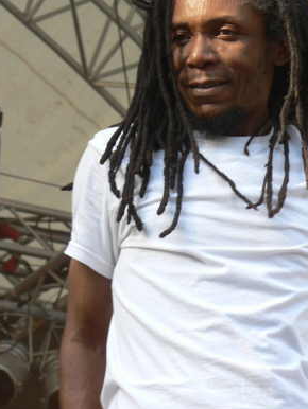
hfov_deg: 6.5
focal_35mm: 229
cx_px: 202
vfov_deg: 8.6
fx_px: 2714
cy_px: 197
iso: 64
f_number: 3.6
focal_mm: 26.8
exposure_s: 1/100
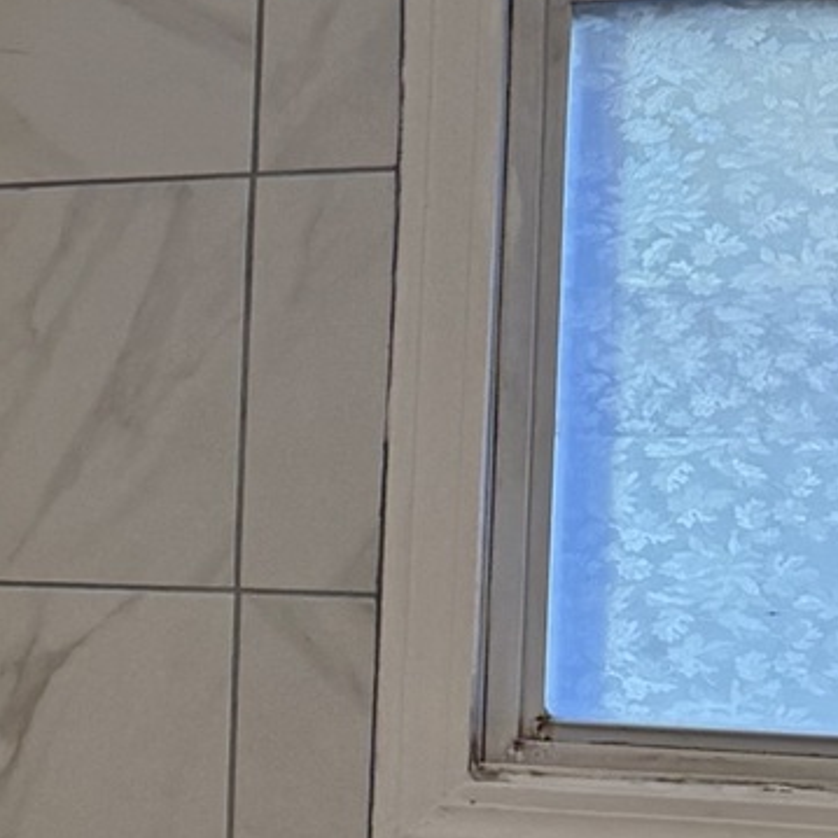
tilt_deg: -3.4
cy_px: 675
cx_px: -936
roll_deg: -0.9
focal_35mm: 136
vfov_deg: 12.8
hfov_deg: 11.4
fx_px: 3725
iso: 50
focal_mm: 6.76
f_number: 1.78
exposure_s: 1/120
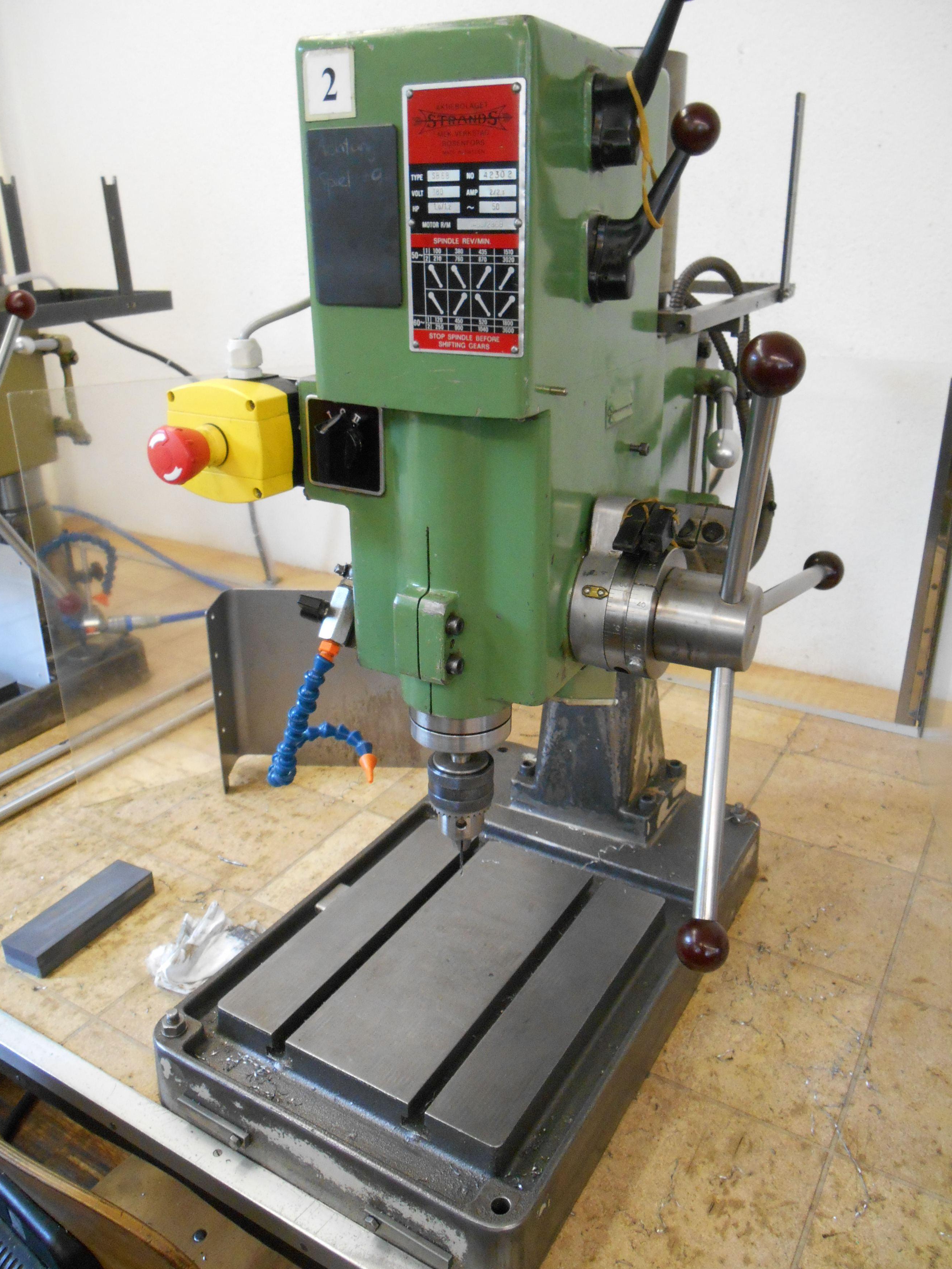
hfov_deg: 51.4
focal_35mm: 27
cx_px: 475
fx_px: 990
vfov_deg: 65.3
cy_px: 613
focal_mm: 4.7
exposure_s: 1/30
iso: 400
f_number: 3.4
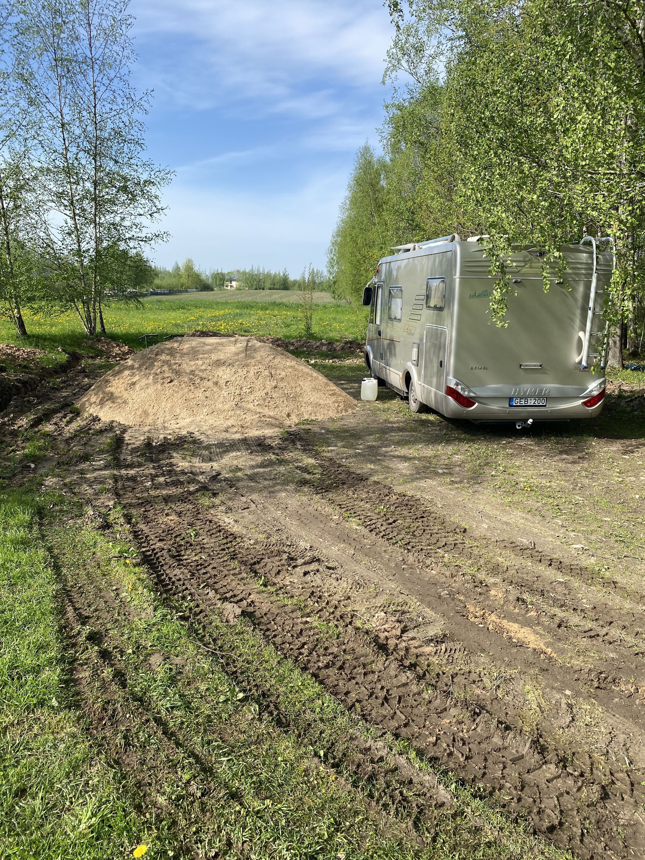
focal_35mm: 26
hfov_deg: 53.1
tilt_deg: -11.9
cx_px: 322
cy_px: 430
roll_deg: -2.0
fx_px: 646
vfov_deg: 67.3
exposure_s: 1/1779
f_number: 1.8
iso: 32
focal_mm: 4.25
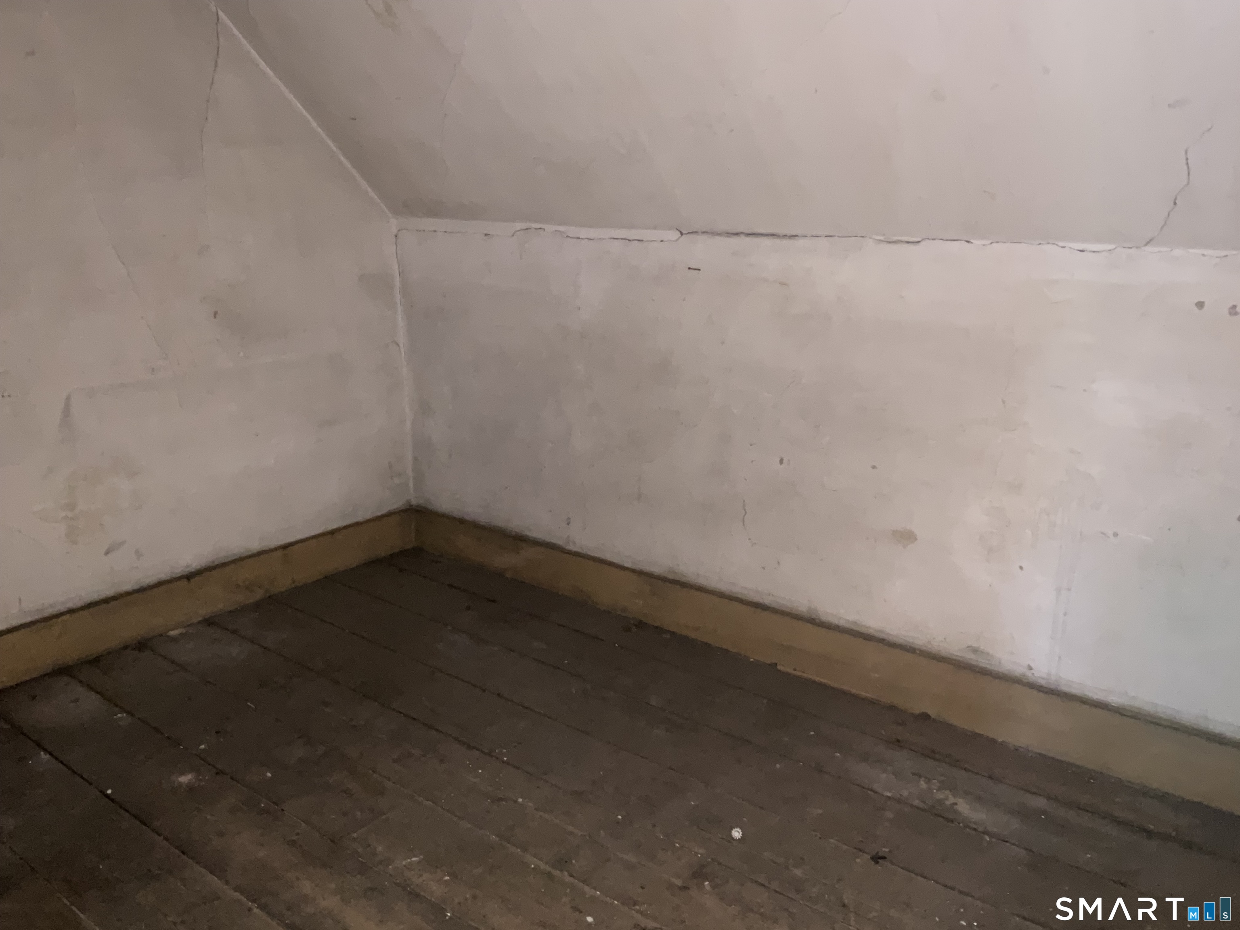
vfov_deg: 48.2
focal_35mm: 29
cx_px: 620
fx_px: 1039
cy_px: 465
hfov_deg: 61.7
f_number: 1.8
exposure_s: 1/16
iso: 200
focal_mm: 3
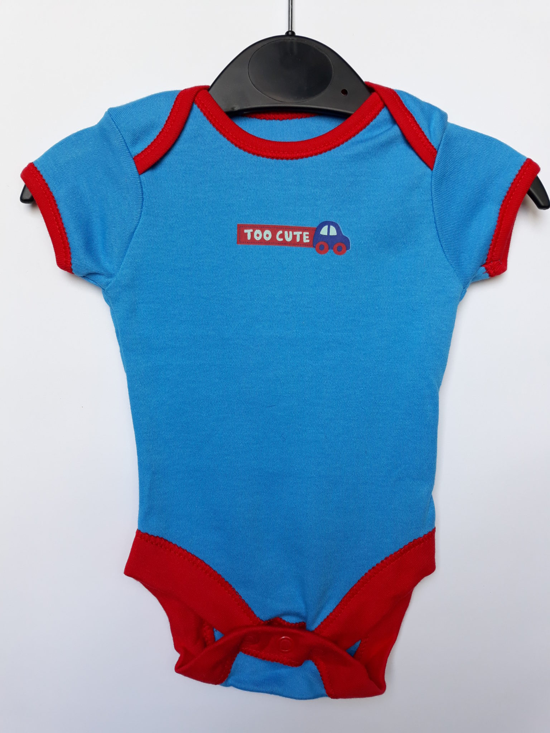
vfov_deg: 65.3
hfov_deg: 51.4
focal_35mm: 27
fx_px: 572
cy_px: 366
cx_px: 275
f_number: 1.7
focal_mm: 3.71
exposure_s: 1/119
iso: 40
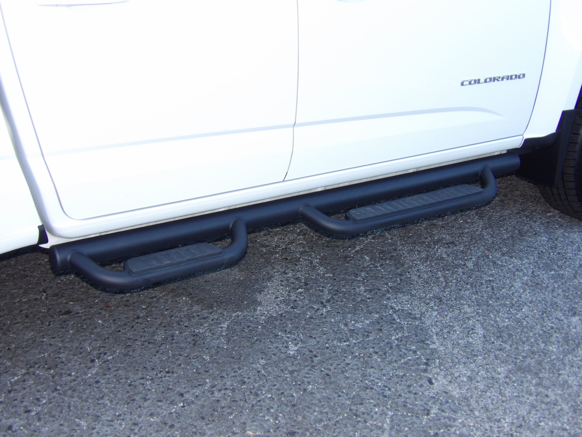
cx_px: 291
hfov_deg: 36.2
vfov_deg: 27.5
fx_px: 891
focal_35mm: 53
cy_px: 218
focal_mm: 9.5
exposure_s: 1/153
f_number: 3.9
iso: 200
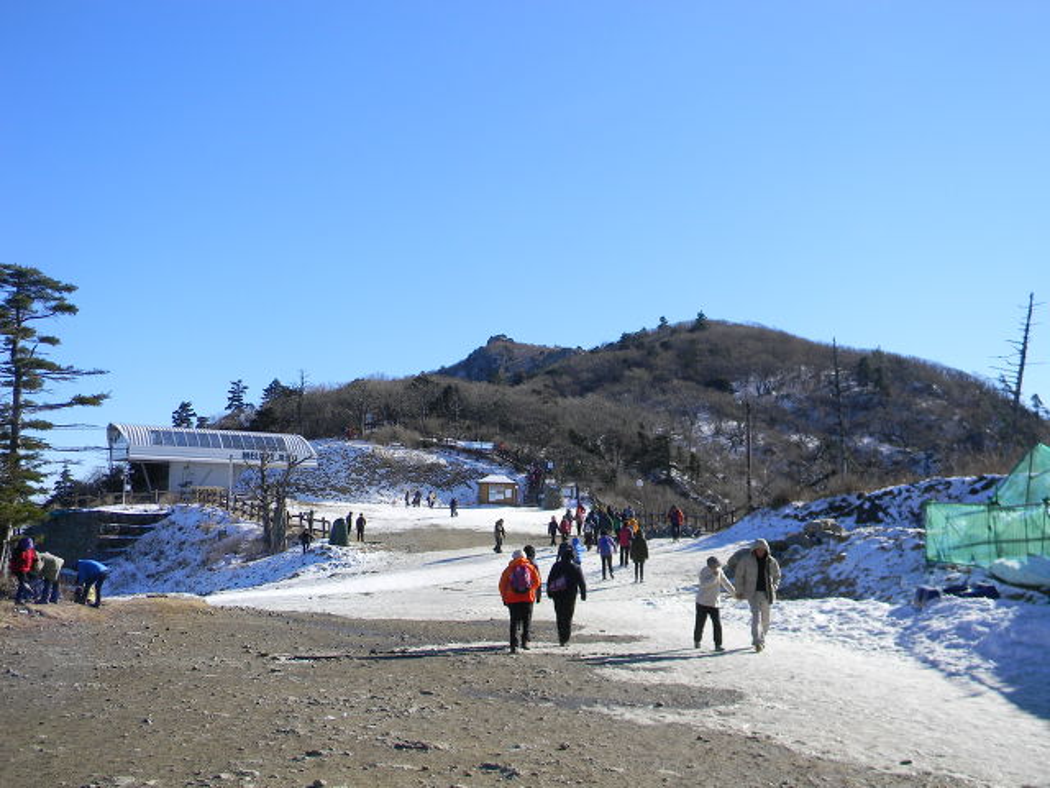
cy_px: 394
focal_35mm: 36
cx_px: 525
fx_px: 1092
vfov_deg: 39.7
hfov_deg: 51.4
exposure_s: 1/752
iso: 80
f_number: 3.7
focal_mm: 6.4
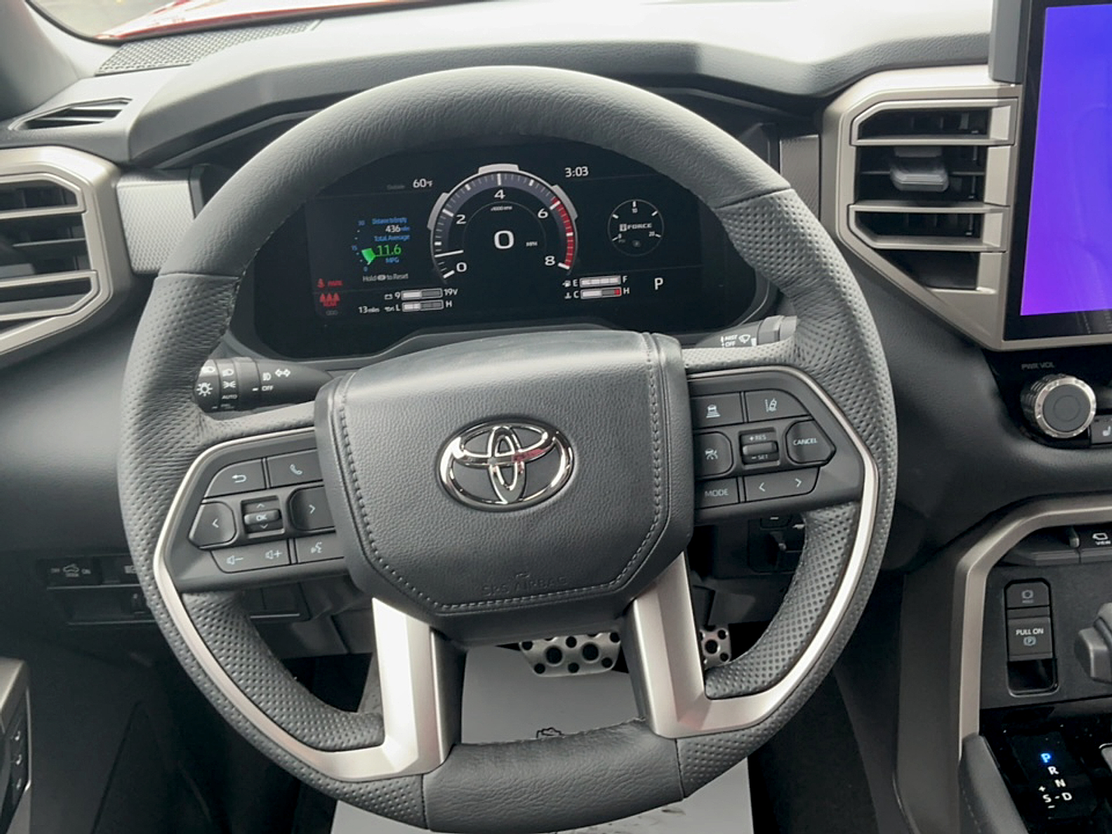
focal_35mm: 30
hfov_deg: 60.0
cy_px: 417
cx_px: 556
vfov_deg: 46.8
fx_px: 964
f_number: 1.8
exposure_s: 1/60
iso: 40
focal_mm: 3
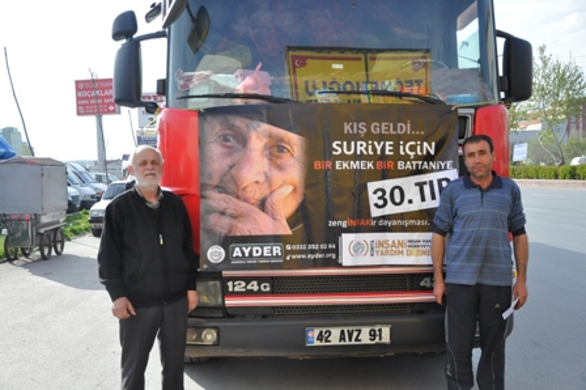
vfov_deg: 34.2
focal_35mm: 39
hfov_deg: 49.6
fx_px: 634
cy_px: 195
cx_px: 293
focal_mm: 26
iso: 1000
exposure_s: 1/4000
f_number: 4
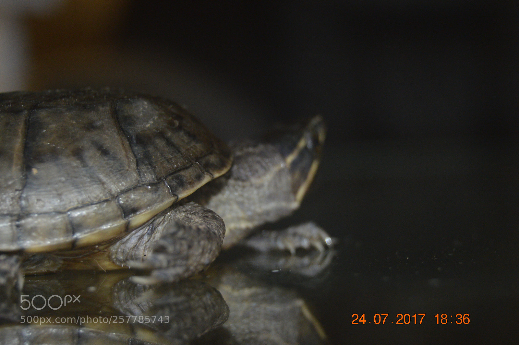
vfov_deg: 16.5
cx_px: 260
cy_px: 172
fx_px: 1188
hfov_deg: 24.6
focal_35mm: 82
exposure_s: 1/60
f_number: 5.6
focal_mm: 55
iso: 1400
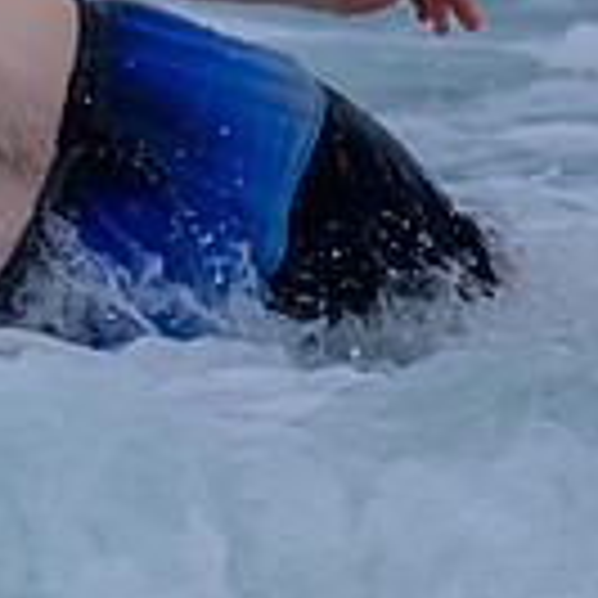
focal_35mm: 4071
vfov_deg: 0.4
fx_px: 79567
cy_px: 88
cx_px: -885
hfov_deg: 0.4
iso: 560
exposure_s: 1/2000
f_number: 6.3
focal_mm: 800
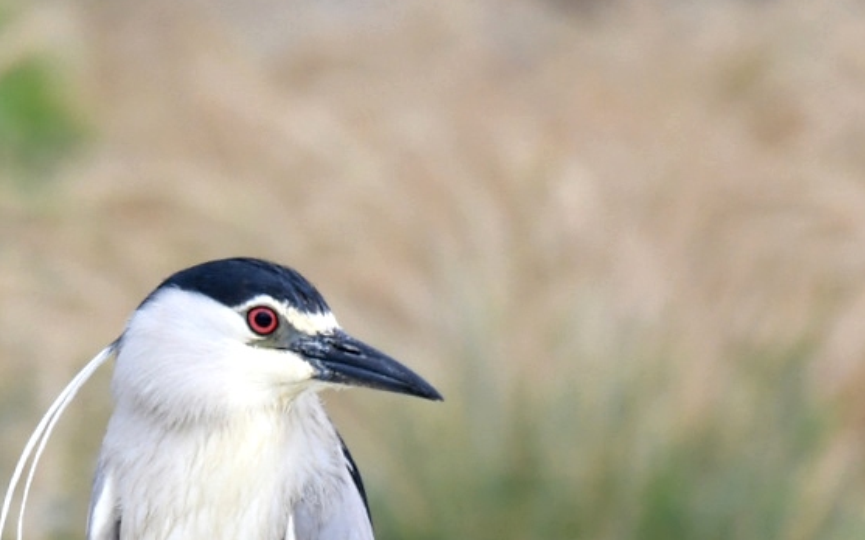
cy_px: 500
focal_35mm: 1236
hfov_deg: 1.7
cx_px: 531
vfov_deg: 1.1
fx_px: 29135
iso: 720
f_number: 5.6
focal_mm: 440
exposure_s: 1/500
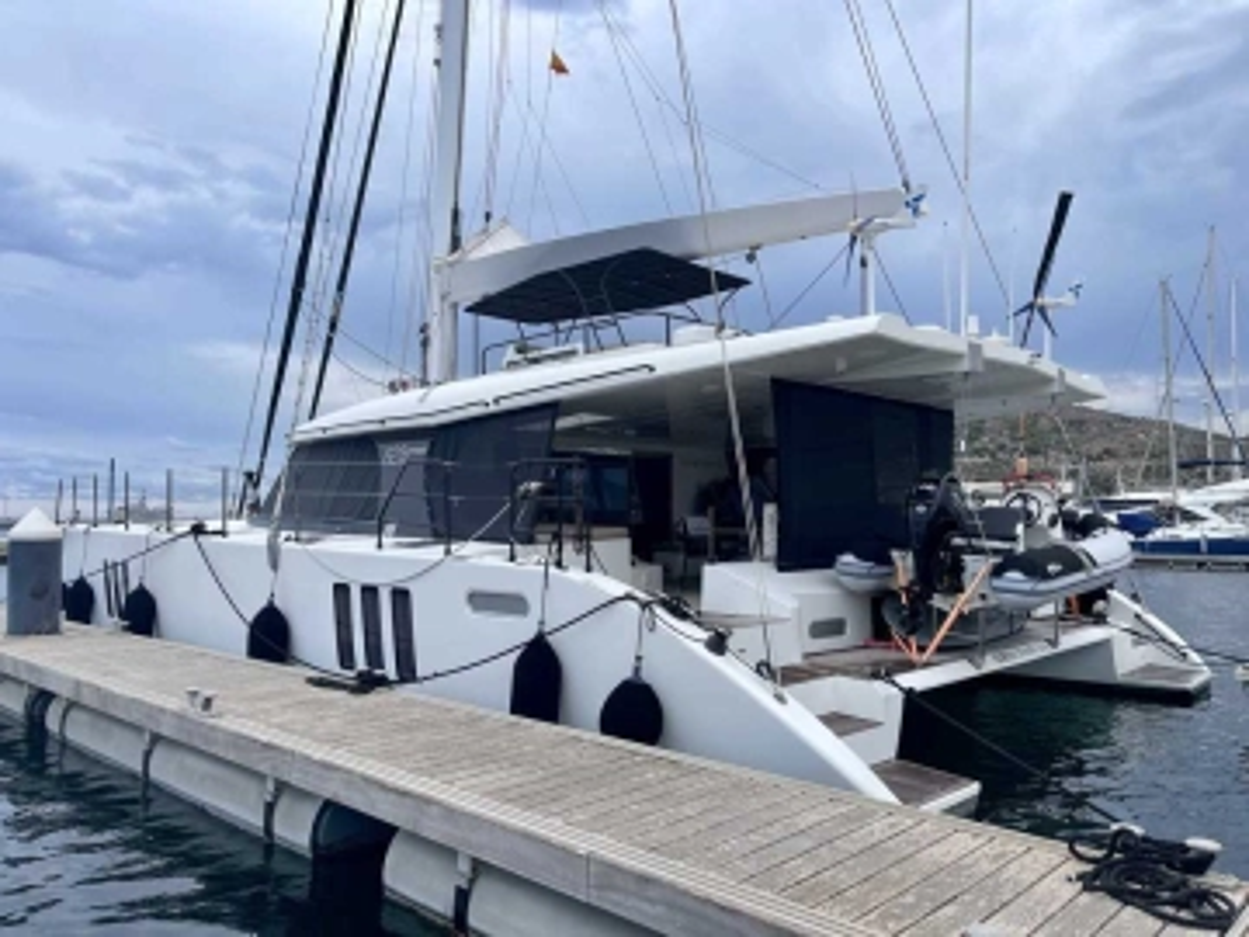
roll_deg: -0.6
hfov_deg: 67.3
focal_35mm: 26
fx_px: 938
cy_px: 468
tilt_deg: +2.4
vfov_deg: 53.1
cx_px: 624
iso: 32
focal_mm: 5.1
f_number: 1.6
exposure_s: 1/1003
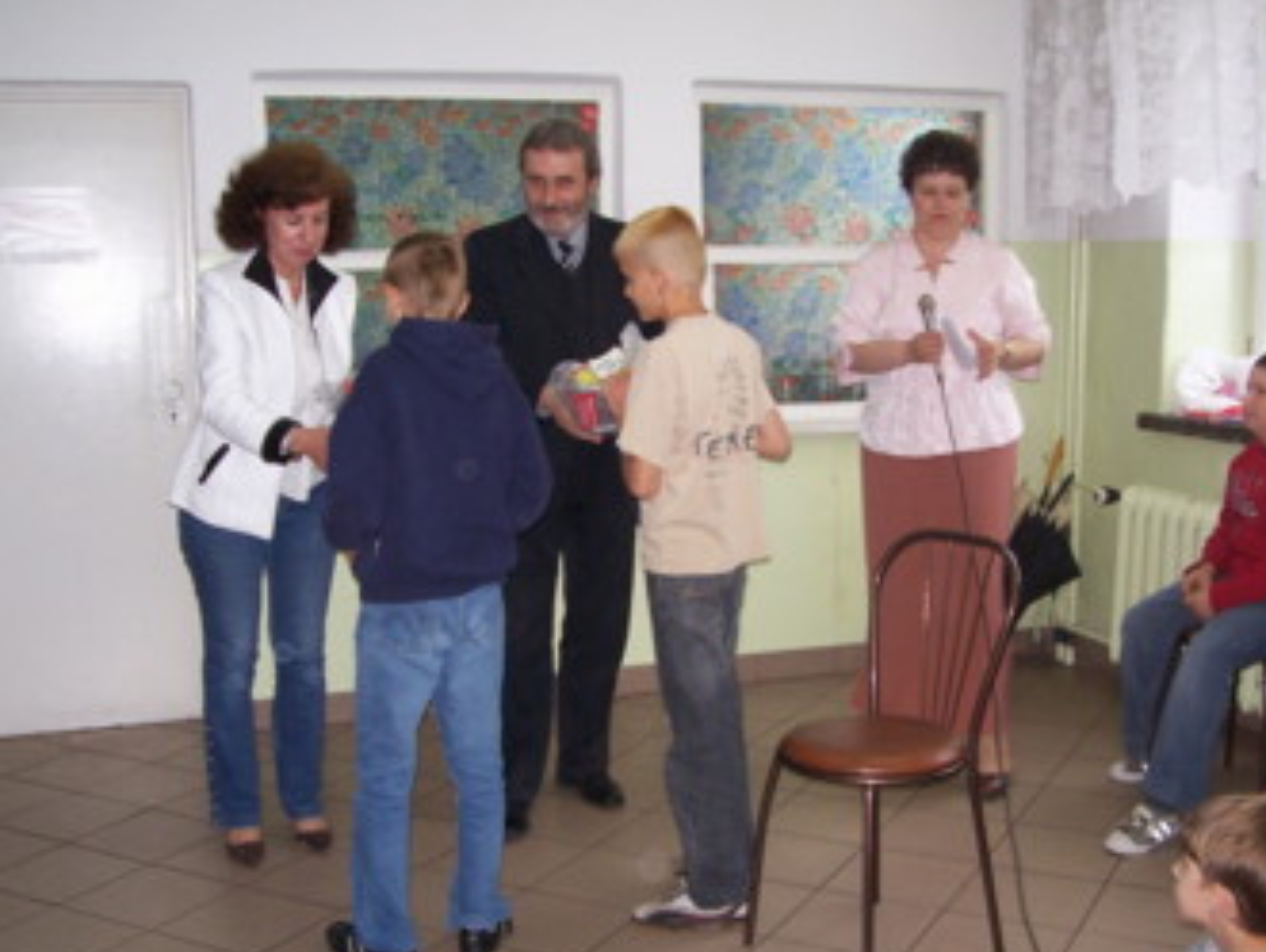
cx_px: 629
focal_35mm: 42
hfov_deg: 44.7
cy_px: 522
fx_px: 1538
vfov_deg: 34.4
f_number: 2.7
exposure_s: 1/60
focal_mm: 5.6
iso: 125
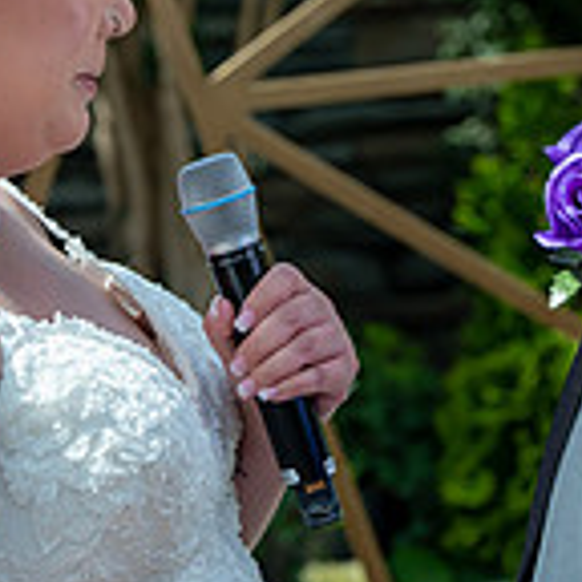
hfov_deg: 8.5
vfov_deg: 8.5
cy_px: 192
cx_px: 210
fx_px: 3918
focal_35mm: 206
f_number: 2.8
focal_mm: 60
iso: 100
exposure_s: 1/500
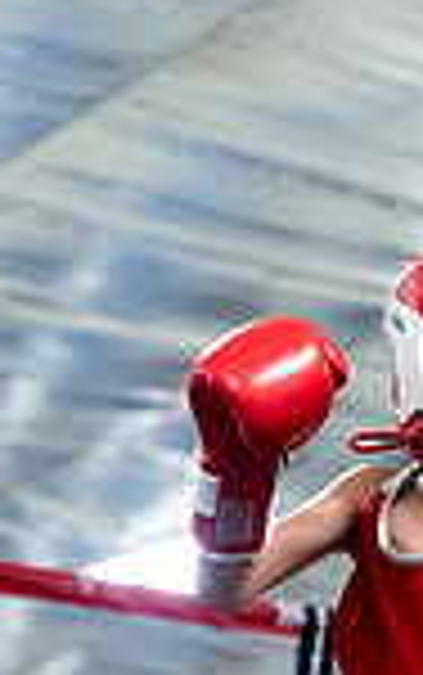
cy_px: 740
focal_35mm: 173
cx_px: 729
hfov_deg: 7.4
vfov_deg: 11.9
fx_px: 3185
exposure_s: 1/800
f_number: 2.2
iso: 4000
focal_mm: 44
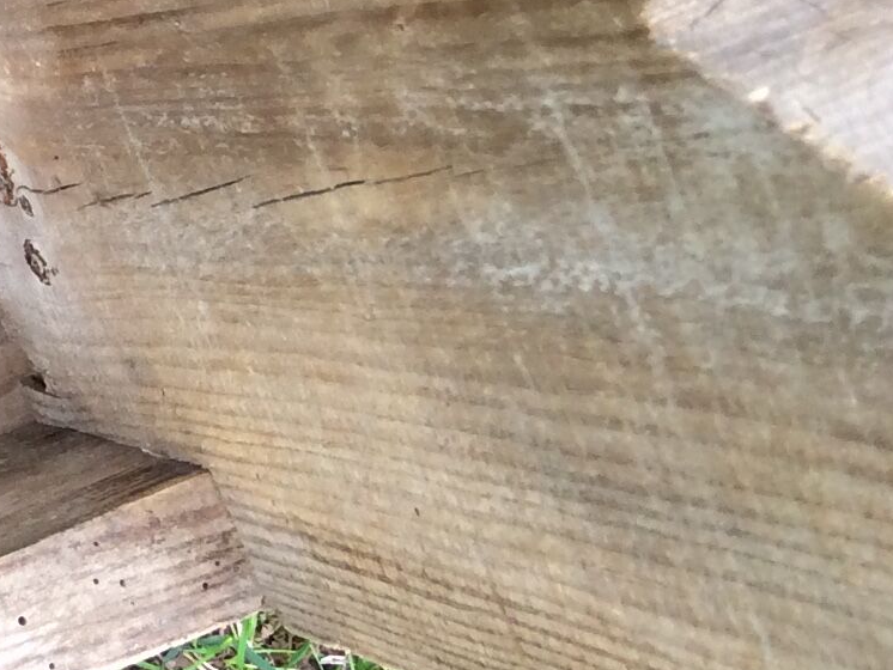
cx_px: -627
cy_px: -112
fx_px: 2864
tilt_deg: -80.9
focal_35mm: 111
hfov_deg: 15.6
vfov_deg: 13.0
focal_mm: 3.3
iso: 32
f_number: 2.4
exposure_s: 1/115
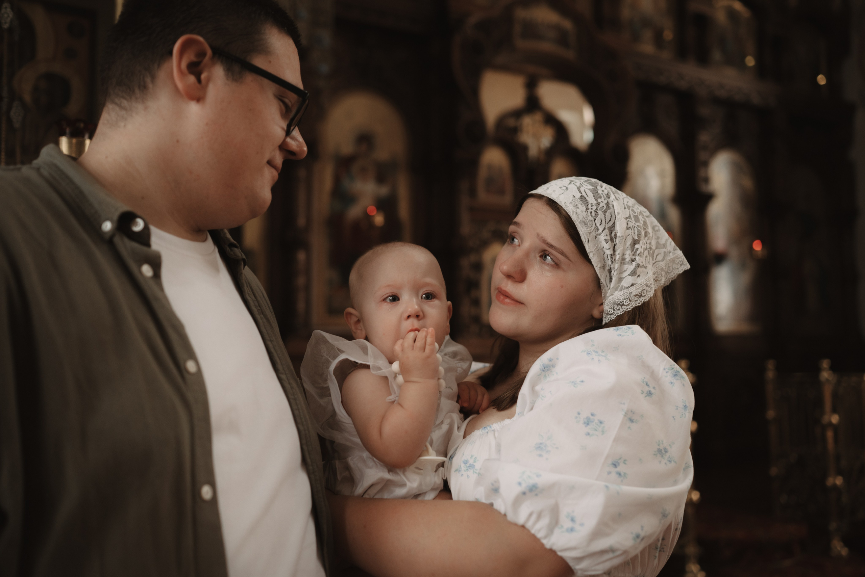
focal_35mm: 35
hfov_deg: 54.4
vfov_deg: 37.9
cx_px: 432
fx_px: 841
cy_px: 288
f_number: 2.2
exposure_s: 1/320
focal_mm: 35
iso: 500
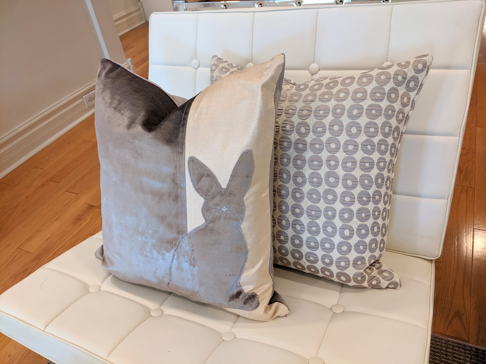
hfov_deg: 65.3
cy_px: 182
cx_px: 243
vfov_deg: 51.4
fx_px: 379
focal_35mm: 27
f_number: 1.8
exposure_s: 1/59.9
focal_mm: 4.44
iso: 104
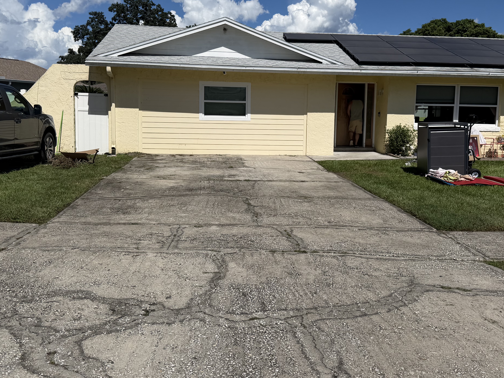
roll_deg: +0.0
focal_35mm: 37
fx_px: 539
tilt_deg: -4.2
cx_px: 265
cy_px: 165
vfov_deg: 38.6
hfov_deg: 50.1
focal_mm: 6.76
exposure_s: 1/14286
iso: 80
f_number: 1.78
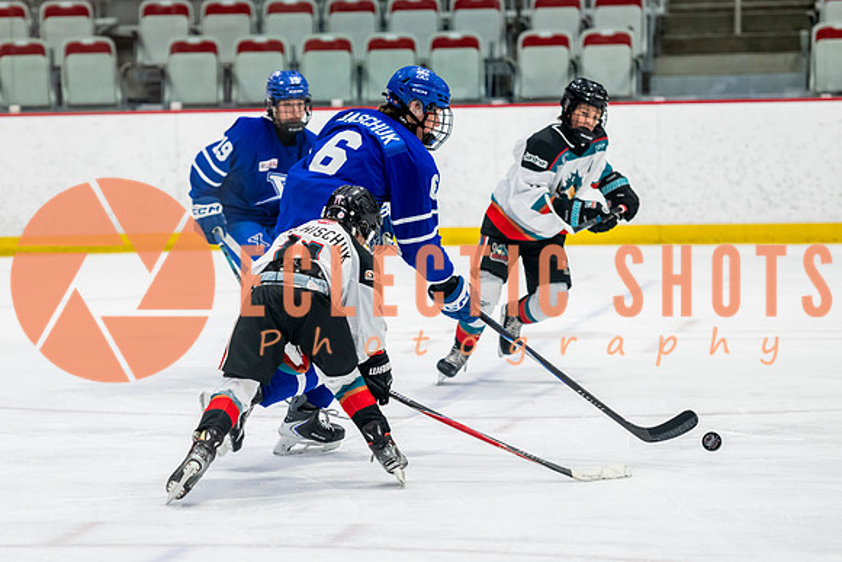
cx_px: 309
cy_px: 327
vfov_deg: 7.7
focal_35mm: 178
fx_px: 4175
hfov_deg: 11.5
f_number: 3.2
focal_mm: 120
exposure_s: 1/800
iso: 1600
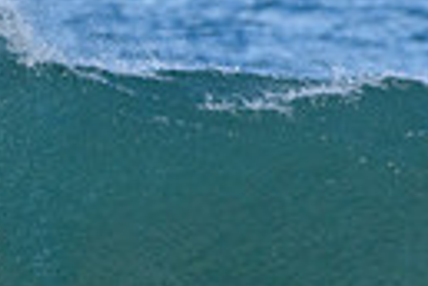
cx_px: 332
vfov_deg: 0.4
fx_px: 40181
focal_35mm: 3380
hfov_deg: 0.6
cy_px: 441
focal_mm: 500
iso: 560
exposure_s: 1/2000
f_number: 5.6
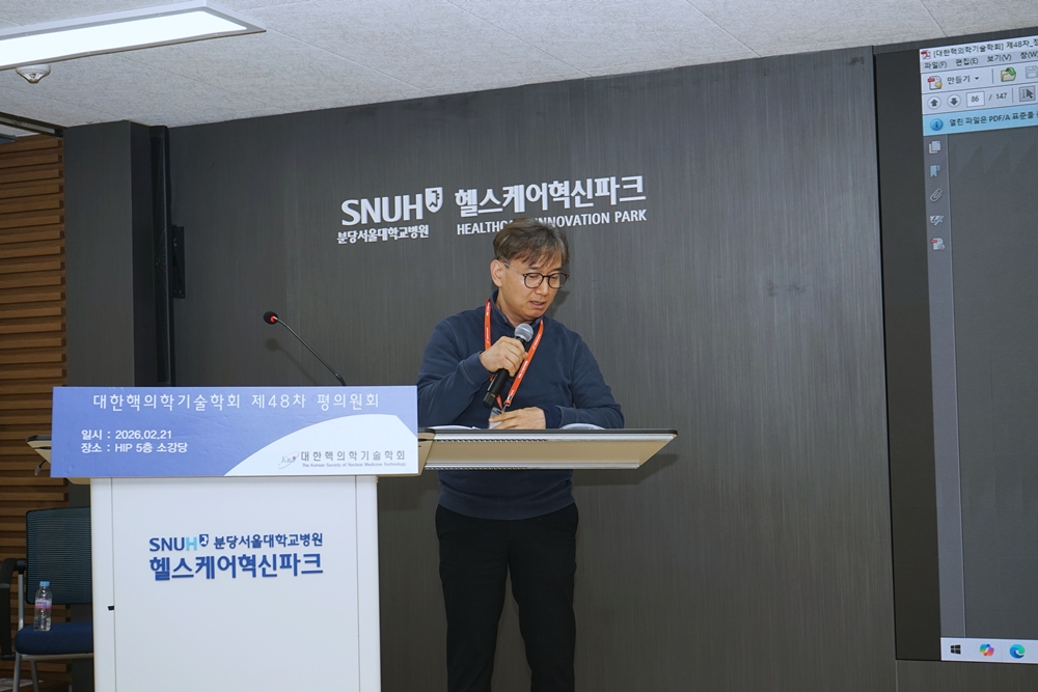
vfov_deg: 27.5
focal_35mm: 49
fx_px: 1413
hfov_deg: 40.3
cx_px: 519
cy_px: 346
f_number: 6.3
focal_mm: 49
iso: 400
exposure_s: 1/80
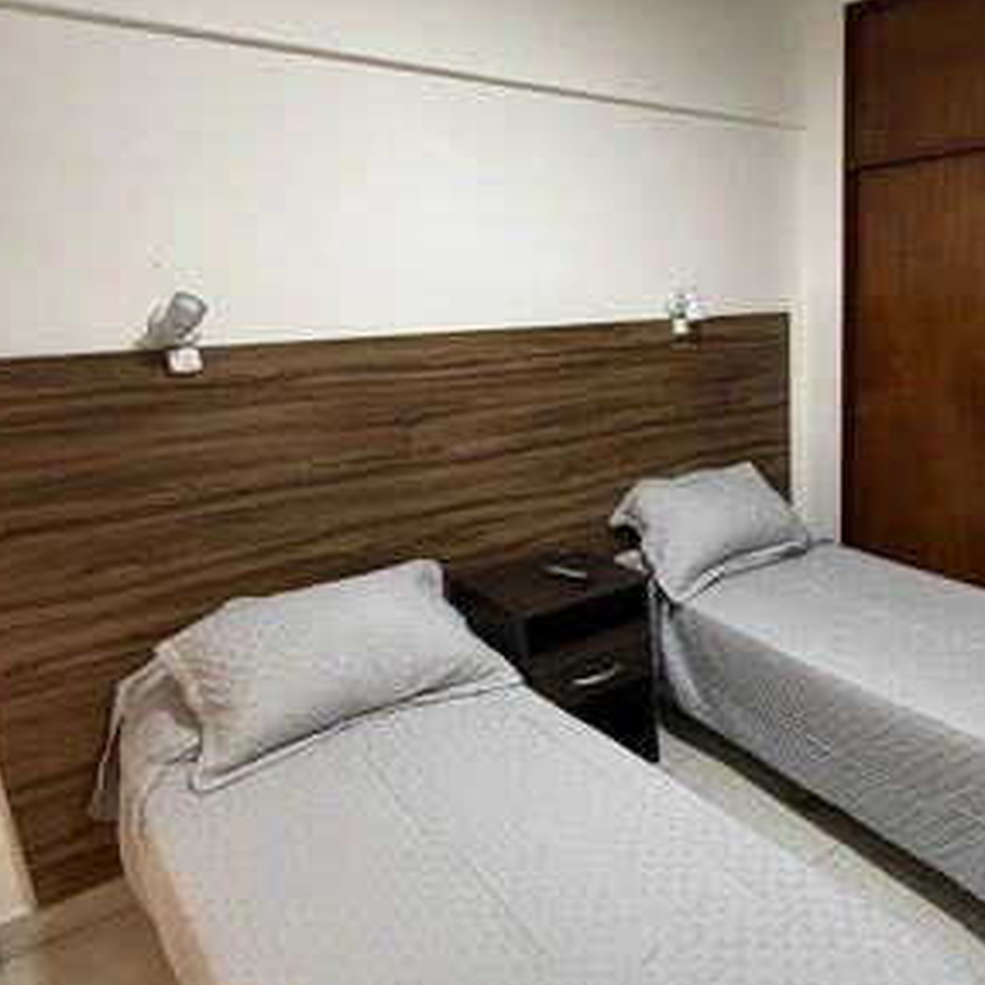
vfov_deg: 77.7
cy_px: 505
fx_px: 612
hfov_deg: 73.4
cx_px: 710
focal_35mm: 19
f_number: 2.2
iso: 400
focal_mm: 2.22
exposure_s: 1/50
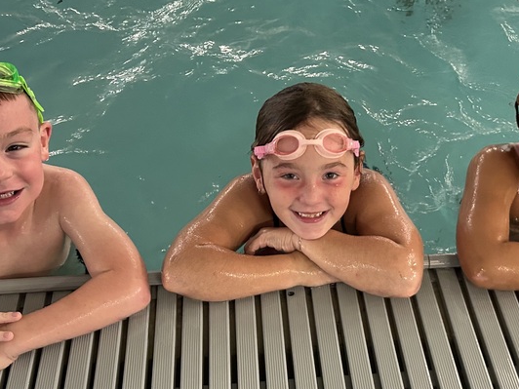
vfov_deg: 28.8
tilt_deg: -50.3
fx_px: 750
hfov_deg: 38.1
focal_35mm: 50
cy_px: 277
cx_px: 297
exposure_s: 1/60
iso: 320
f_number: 1.5
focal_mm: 5.7
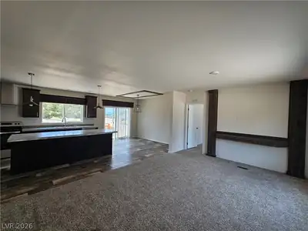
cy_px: 116
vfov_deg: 89.9
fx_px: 116
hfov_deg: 106.2
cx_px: 154
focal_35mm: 13
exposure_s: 1/220
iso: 80
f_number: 2.2
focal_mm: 2.2
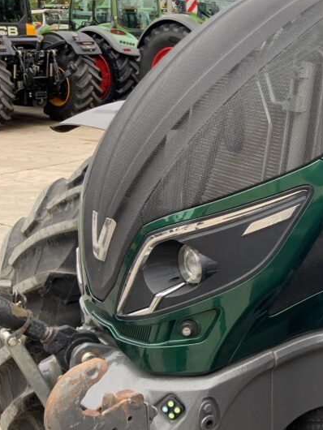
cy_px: 138
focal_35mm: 56
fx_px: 696
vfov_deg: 34.0
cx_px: 397
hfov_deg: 23.6
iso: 25
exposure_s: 1/122
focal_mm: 3
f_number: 1.8
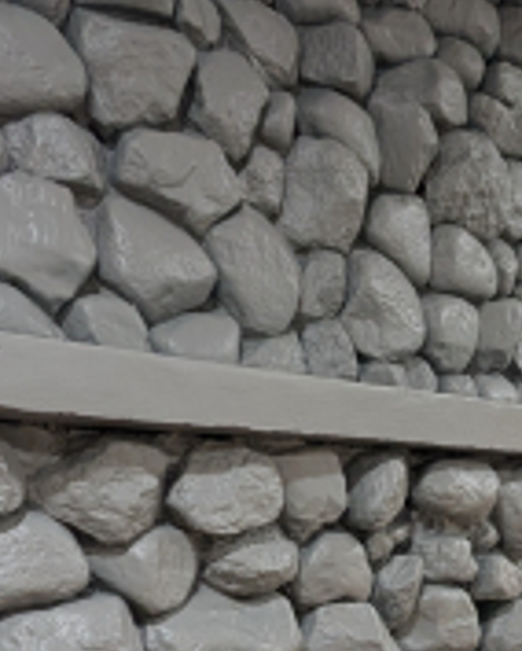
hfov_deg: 33.1
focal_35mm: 44
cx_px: 426
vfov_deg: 35.6
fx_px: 848
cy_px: 721
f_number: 1.7
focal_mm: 2.02
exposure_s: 1/30
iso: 143
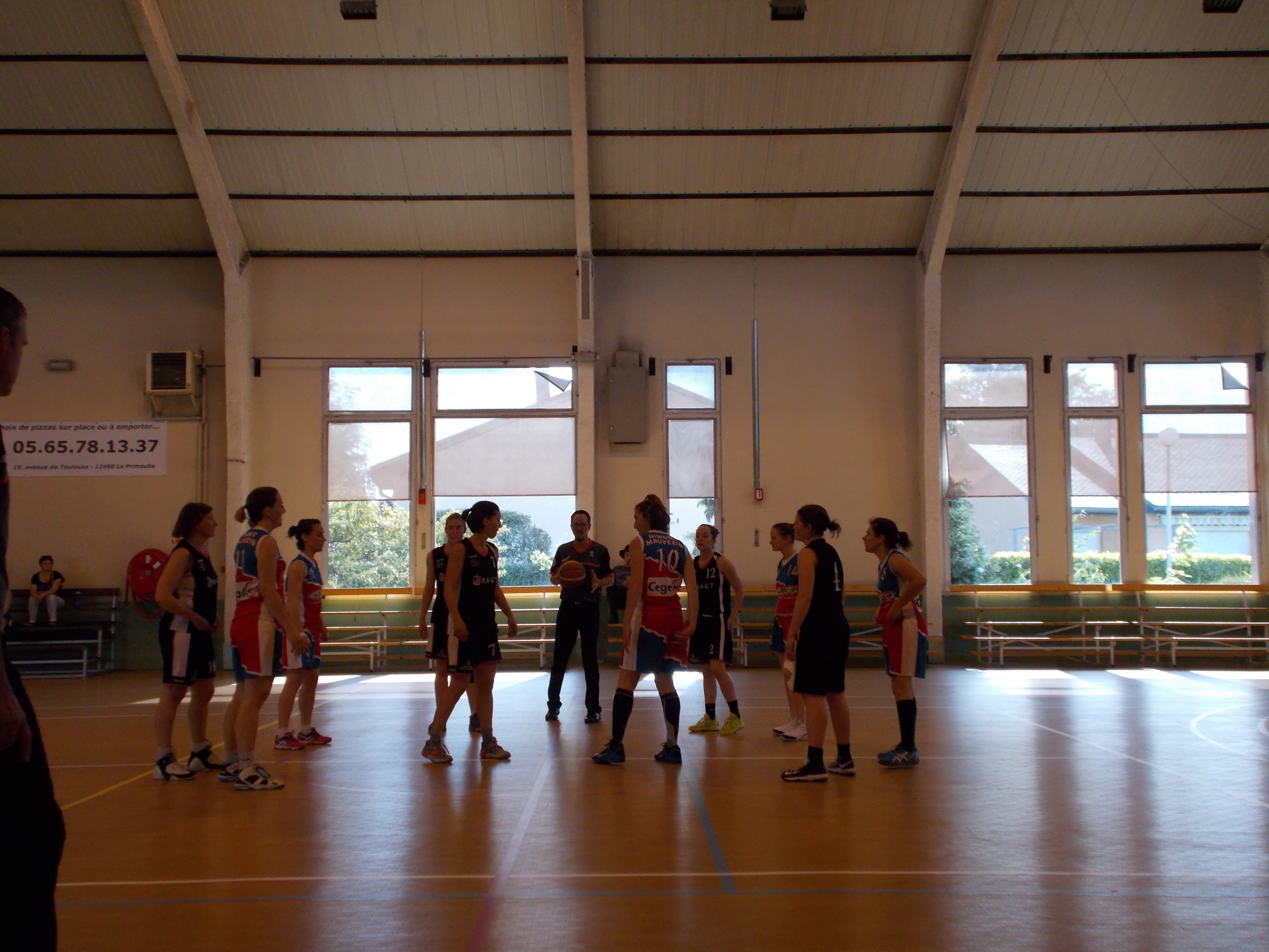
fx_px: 1613
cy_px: 476
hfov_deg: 42.9
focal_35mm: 44
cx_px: 634
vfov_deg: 32.9
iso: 220
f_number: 4.2
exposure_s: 1/250
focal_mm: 7.9
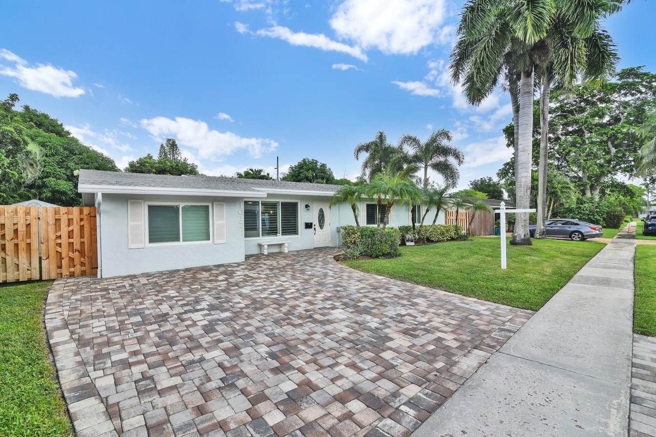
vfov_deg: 73.7
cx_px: 328
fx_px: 291
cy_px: 218
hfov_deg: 96.7
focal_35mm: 16
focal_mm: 16
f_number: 11
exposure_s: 1/250
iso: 200
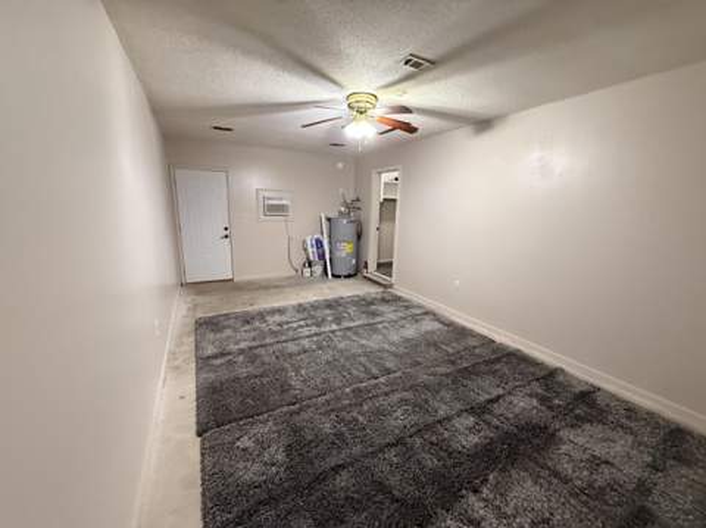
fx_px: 285
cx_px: 353
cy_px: 264
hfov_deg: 102.1
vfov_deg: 85.6
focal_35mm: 14
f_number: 2.2
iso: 640
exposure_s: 1/60
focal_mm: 2.22
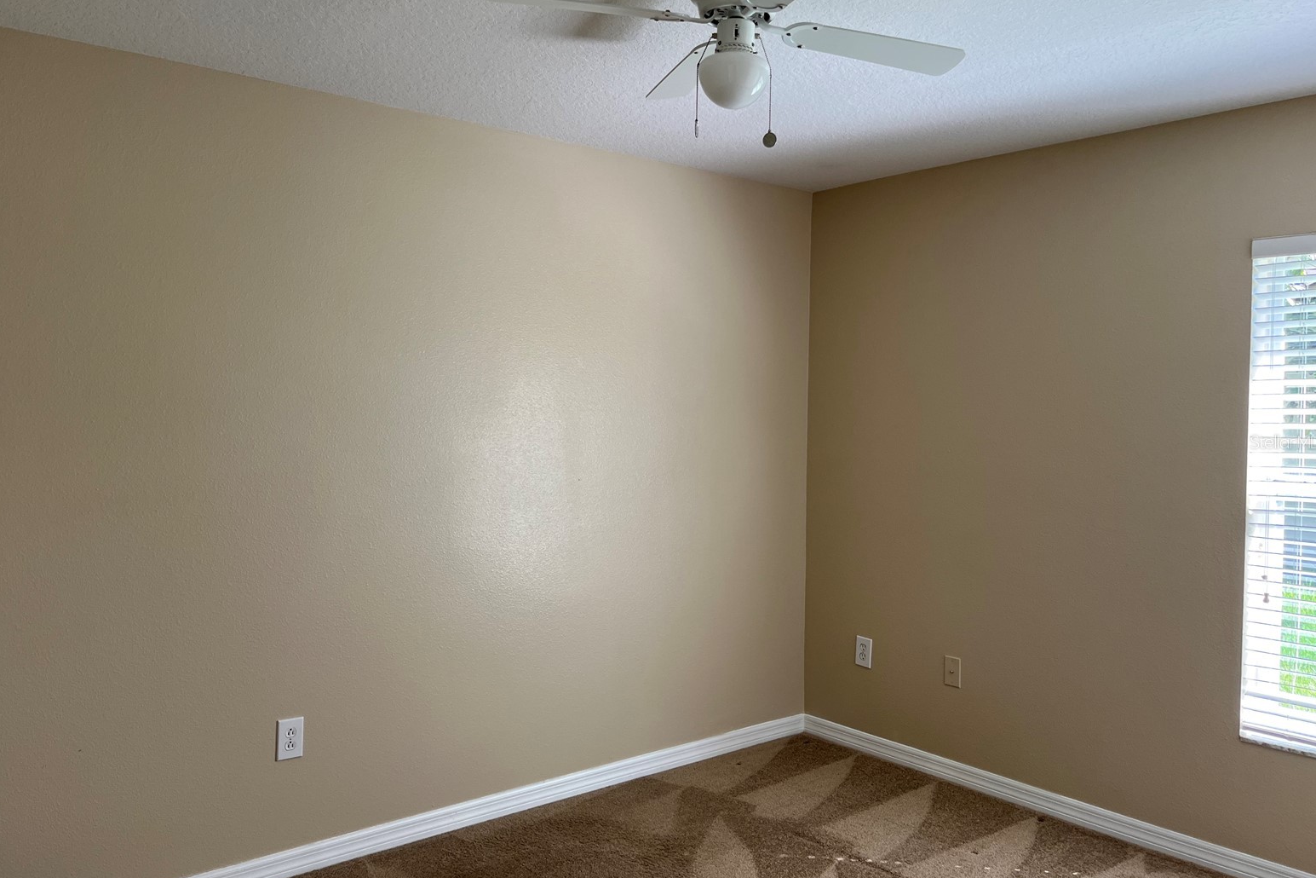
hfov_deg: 65.5
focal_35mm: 28
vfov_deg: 46.4
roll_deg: -0.7
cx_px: 649
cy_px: 442
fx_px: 1023
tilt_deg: -2.5
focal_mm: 5.1
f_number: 1.6
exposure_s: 1/120
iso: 64
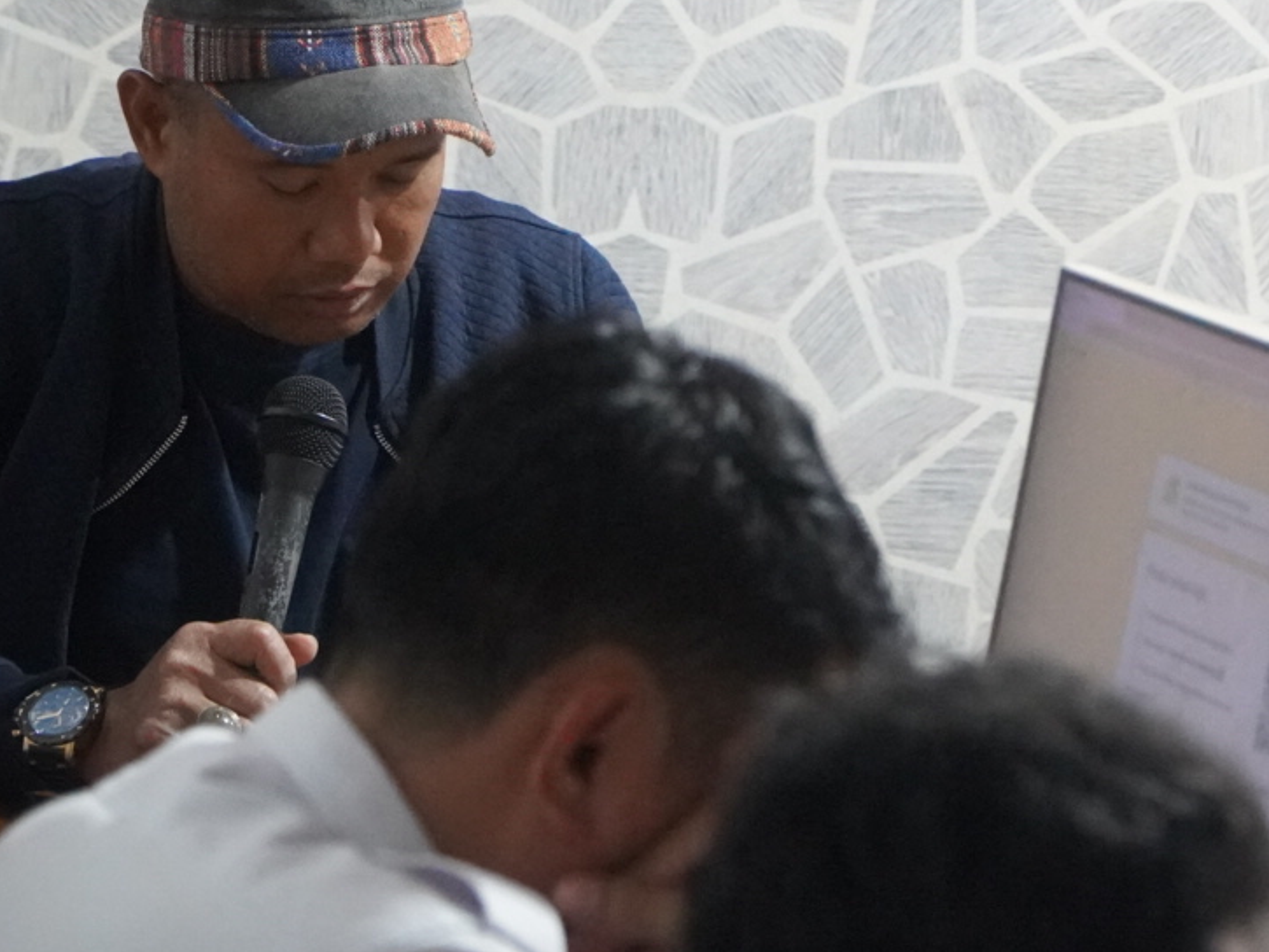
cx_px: 1199
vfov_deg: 6.2
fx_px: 8726
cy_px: 26
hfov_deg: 8.3
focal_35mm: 238
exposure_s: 1/100
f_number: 4
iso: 6400
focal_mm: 74
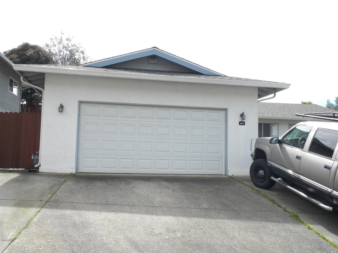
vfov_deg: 38.6
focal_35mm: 37
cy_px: 126
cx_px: 169
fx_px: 361
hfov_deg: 50.2
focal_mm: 6.6
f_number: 10
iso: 64
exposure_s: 1/81.5
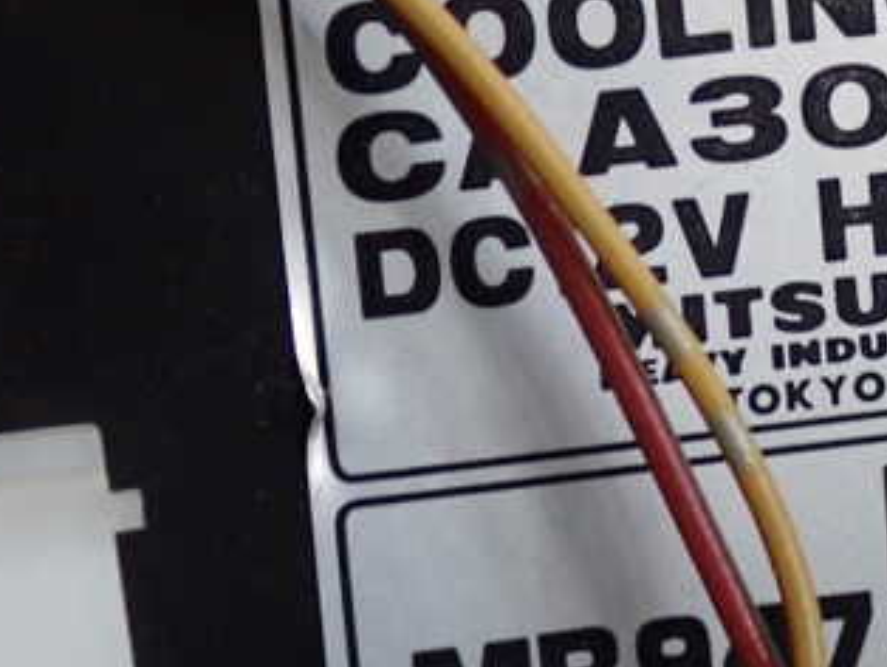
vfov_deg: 8.8
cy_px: 220
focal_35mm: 168
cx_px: 715
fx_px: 4308
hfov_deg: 11.7
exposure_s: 1/80
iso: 640
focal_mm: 15.66
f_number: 4.5
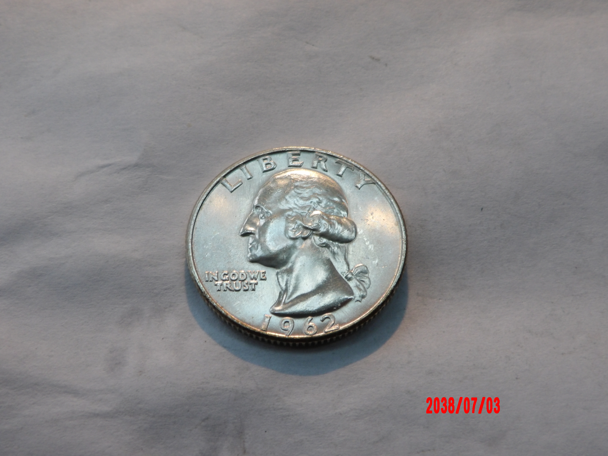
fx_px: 738
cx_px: 304
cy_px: 228
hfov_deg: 44.8
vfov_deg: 34.3
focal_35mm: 42
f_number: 4.9
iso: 200
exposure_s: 1/26
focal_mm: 7.6
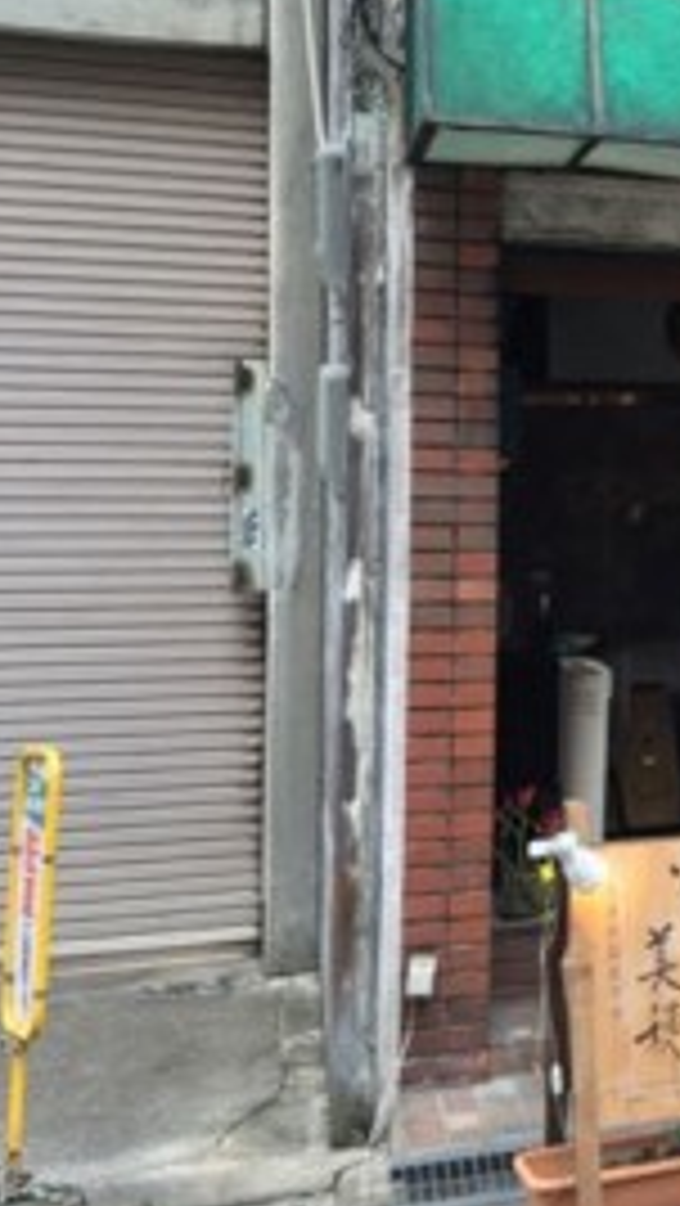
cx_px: 968
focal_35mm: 53
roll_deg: -0.8
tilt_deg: +1.8
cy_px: 486
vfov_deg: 39.0
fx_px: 1697
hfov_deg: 20.1
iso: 40
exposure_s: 1/120
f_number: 2.2
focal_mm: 4.15
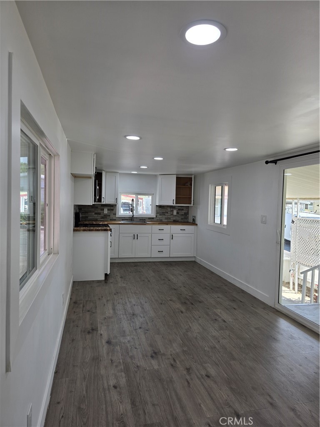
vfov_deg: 73.9
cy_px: 214
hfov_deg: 58.9
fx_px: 283
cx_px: 160
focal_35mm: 23
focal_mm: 6.3
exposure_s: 1/120
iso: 25
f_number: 1.7
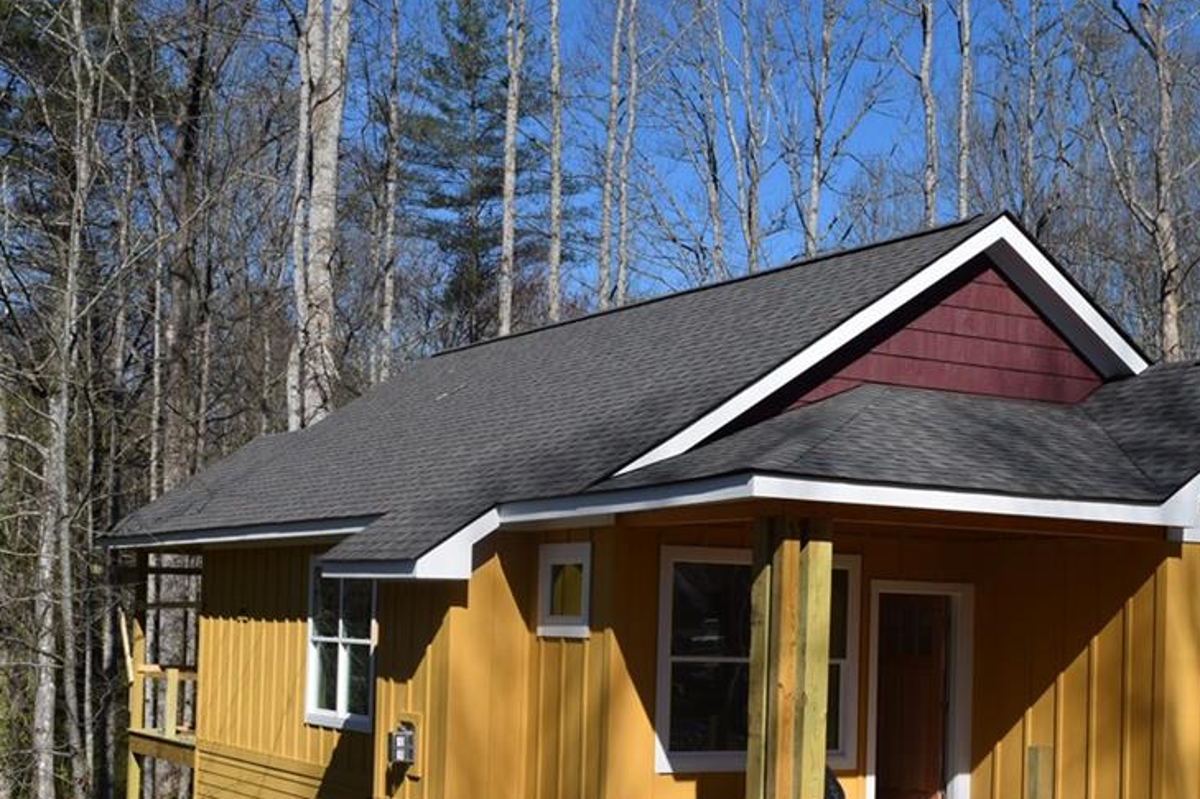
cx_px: 734
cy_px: 539
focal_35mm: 59
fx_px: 1965
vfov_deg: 22.9
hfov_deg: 33.8
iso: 200
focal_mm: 28
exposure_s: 1/500
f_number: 11
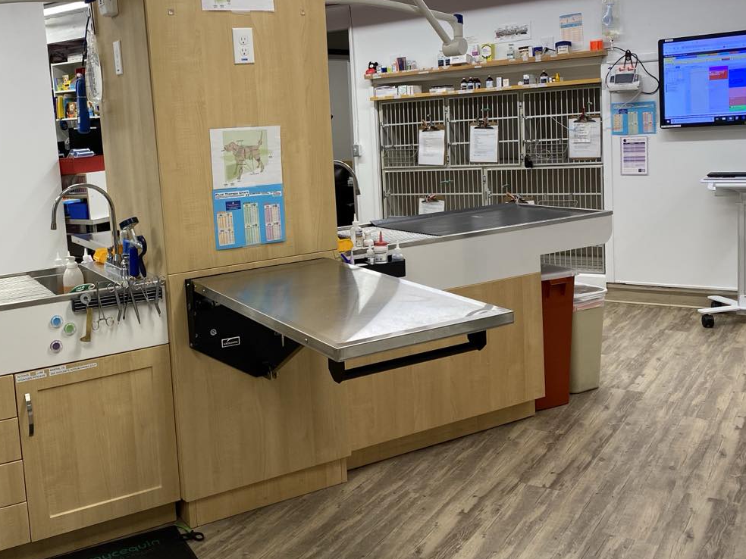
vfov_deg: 38.5
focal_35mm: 37
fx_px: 797
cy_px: 221
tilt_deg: -7.1
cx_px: 277
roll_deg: +3.7
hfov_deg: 49.6
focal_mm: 4.25
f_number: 1.8
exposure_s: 1/120
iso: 80
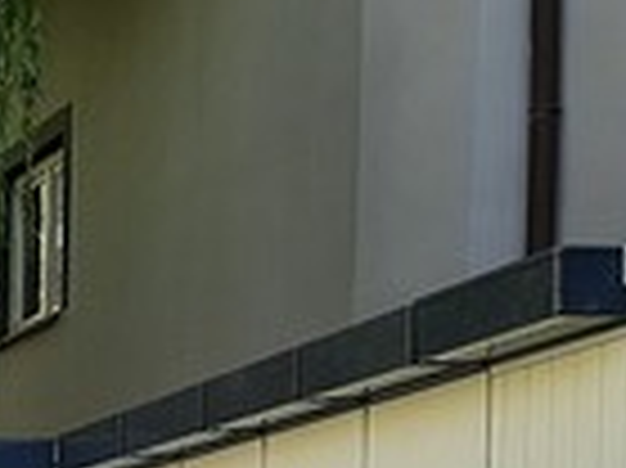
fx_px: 2277
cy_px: 848
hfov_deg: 13.8
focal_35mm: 126
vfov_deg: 11.0
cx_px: -527
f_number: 2
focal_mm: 4.6
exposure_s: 1/261
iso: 100
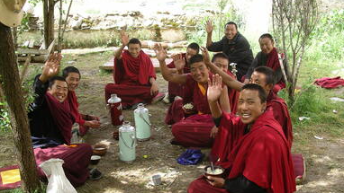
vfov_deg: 23.9
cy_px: 112
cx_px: 174
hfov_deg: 41.3
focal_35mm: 50
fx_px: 456
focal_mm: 9.3
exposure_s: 1/164
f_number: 3
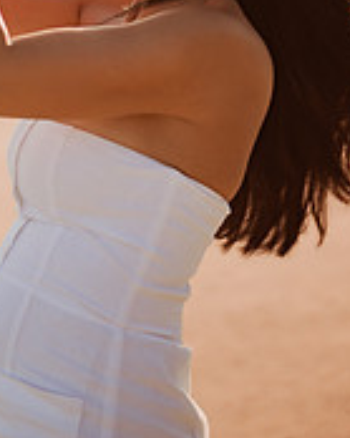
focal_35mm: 141
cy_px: -113
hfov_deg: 10.9
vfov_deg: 13.2
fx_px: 1827
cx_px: 58
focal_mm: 58
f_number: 1.4
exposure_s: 1/4000
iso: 100
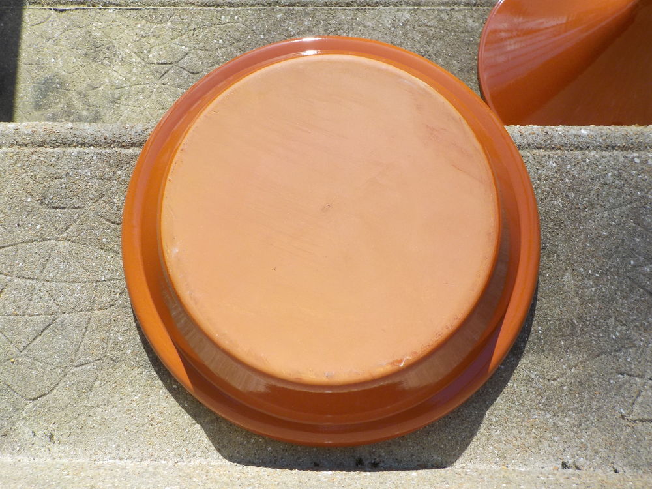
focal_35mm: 30
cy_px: 244
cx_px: 326
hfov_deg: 60.0
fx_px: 565
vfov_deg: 46.8
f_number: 3.3
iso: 125
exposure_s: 1/640
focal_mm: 4.1
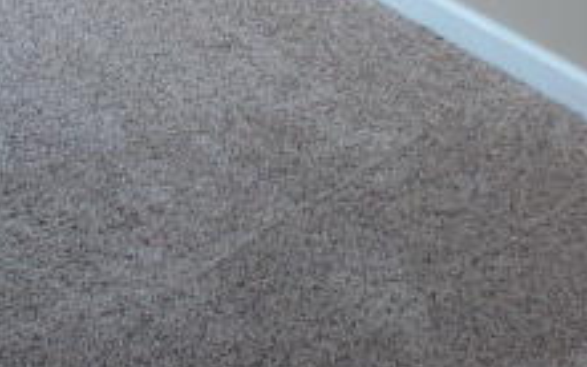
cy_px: -428
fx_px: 1807
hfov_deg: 16.7
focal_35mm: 113
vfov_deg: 10.4
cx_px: -300
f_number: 2.8
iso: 125
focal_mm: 4.1
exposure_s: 1/30
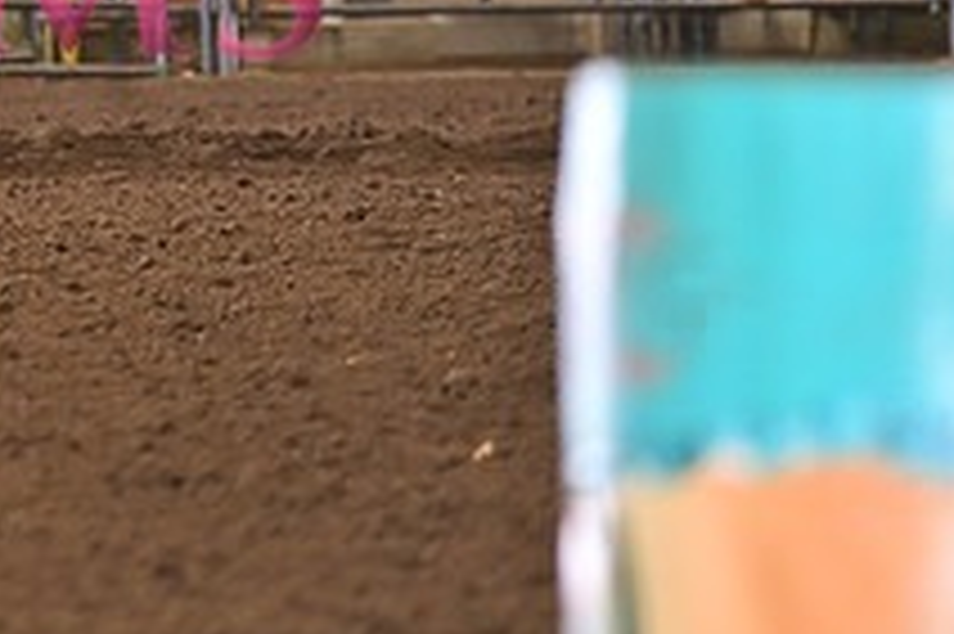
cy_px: -169
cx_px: -292
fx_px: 14510
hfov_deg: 3.8
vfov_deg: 2.5
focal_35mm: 548
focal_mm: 200
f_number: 3.2
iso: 1000
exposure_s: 1/250
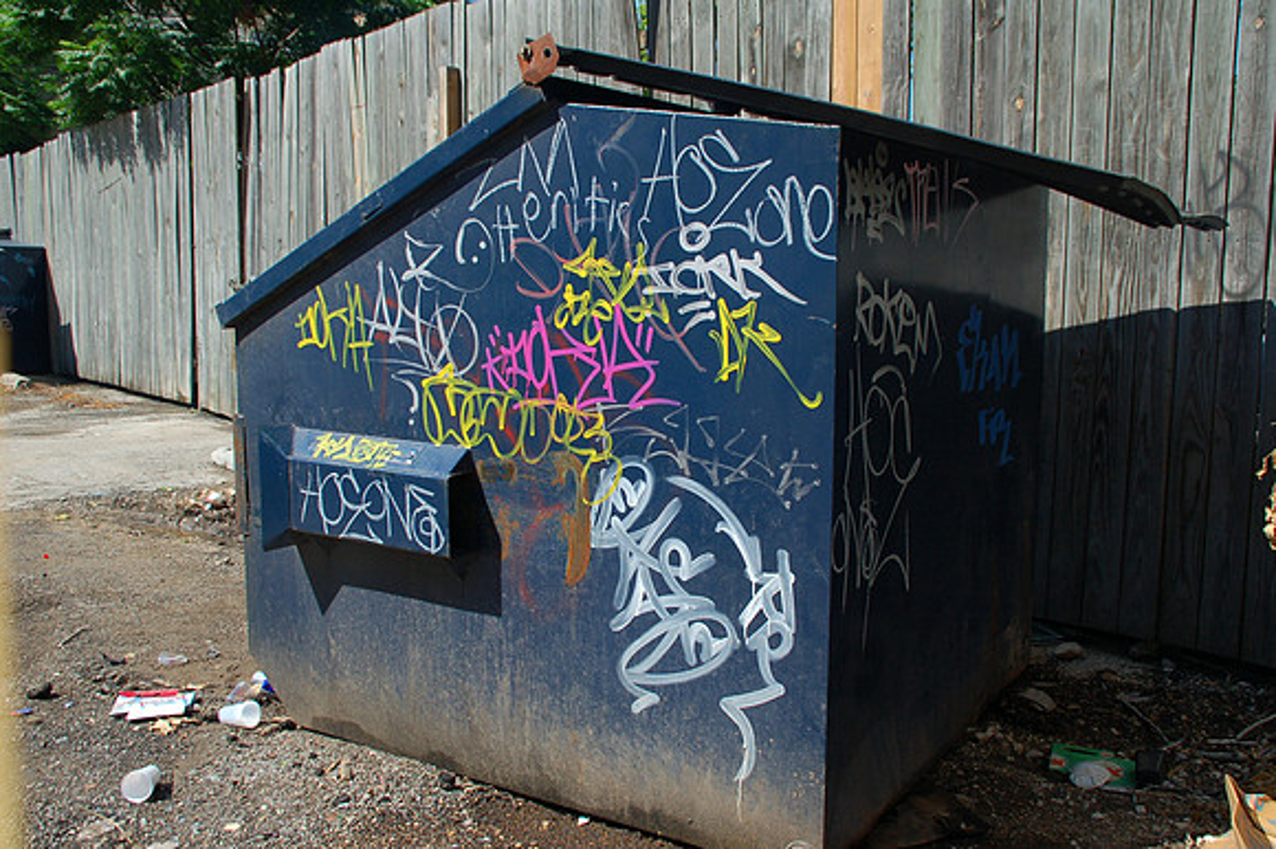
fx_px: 1169
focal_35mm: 33
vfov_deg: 39.9
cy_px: 424
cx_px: 638
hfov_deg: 57.3
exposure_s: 1/160
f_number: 7.1
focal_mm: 22
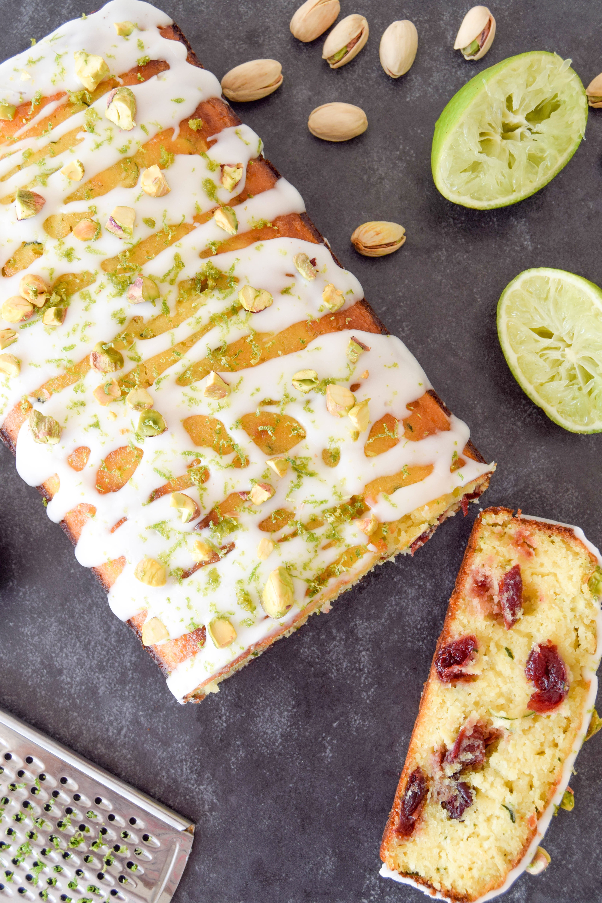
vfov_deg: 41.1
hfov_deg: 28.1
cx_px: 301
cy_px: 452
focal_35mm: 48
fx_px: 1204
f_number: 8
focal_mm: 32
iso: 400
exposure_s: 1/250
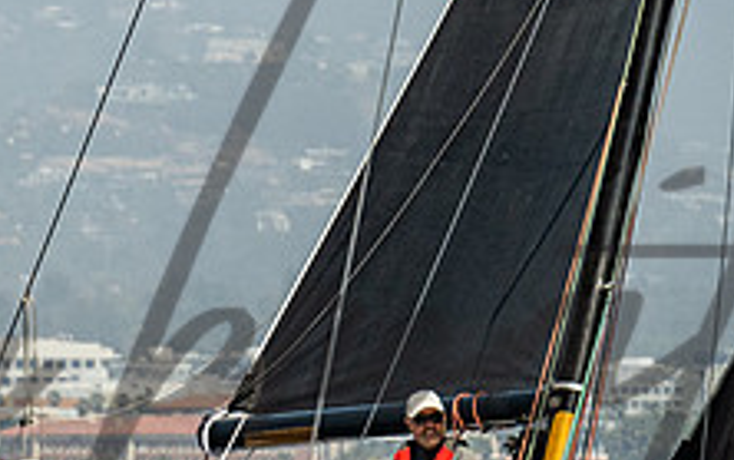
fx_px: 18753
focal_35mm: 937
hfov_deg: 2.2
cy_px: 409
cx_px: 151
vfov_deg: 1.4
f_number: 6.3
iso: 320
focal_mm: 200
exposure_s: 1/1250
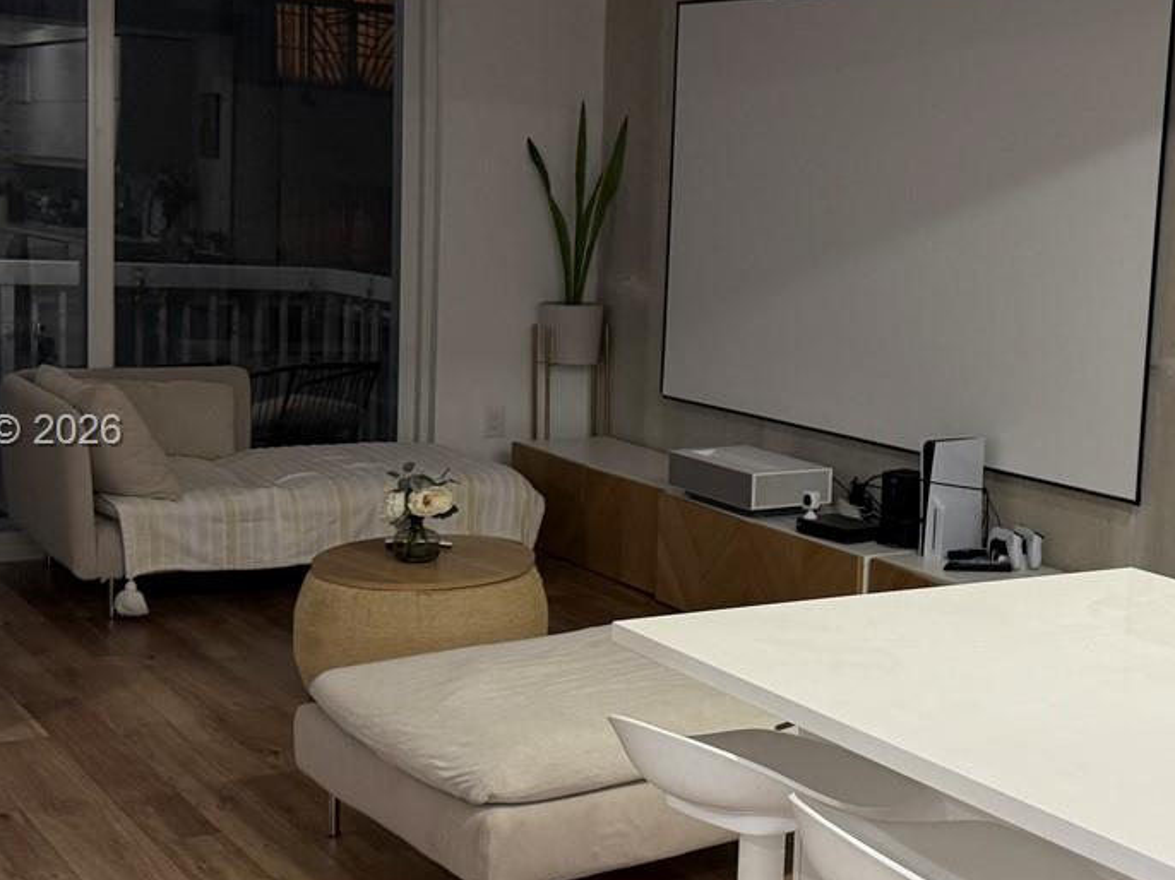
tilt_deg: -6.6
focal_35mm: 56
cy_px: 433
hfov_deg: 33.3
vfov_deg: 26.1
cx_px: 959
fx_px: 1900
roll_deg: -3.9
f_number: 1.78
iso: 160
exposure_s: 1/60
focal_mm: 6.76
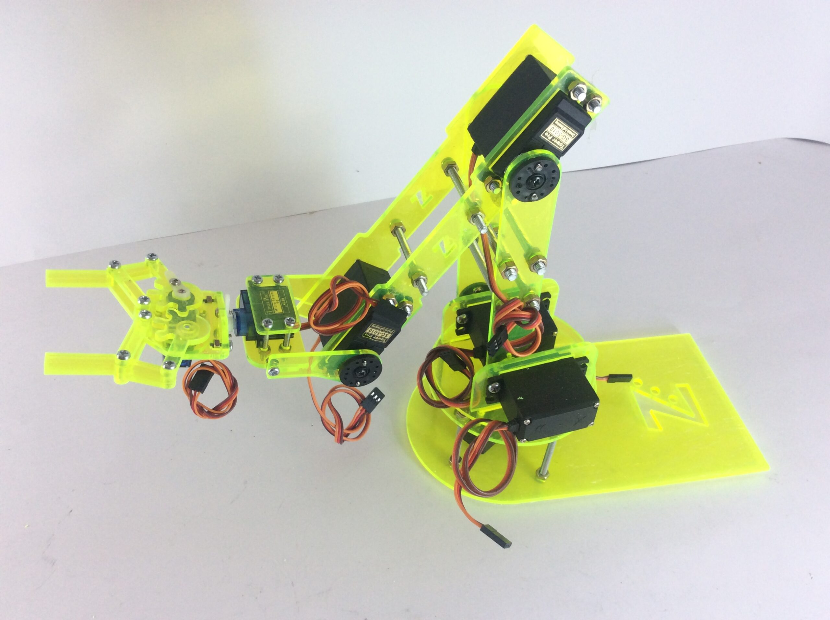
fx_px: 766
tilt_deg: -43.1
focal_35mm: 32
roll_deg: -3.9
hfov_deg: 56.9
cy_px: 310
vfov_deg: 44.1
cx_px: 415
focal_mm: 3.3
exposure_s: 1/120
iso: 50
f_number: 2.4
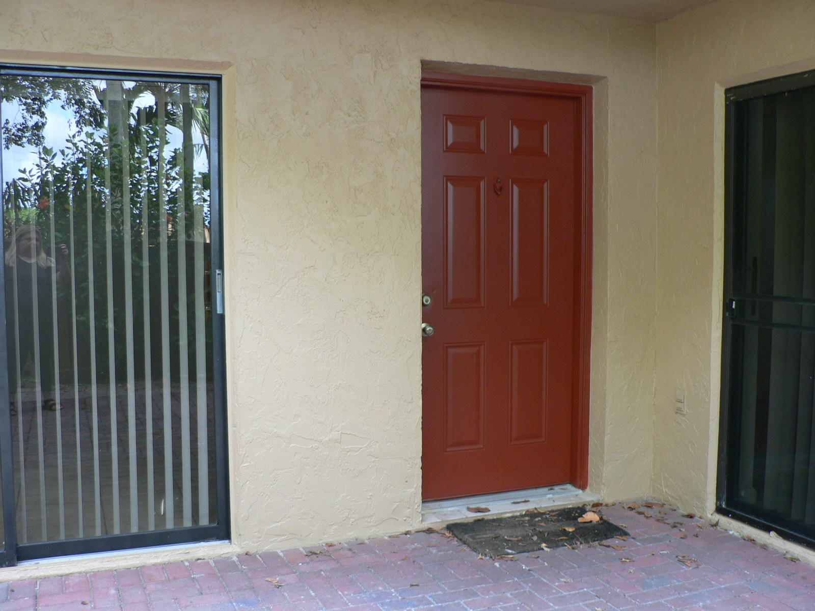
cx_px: 408
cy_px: 306
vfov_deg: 39.7
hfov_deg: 51.4
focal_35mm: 36
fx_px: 848
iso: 80
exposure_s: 1/30
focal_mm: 6
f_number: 2.8
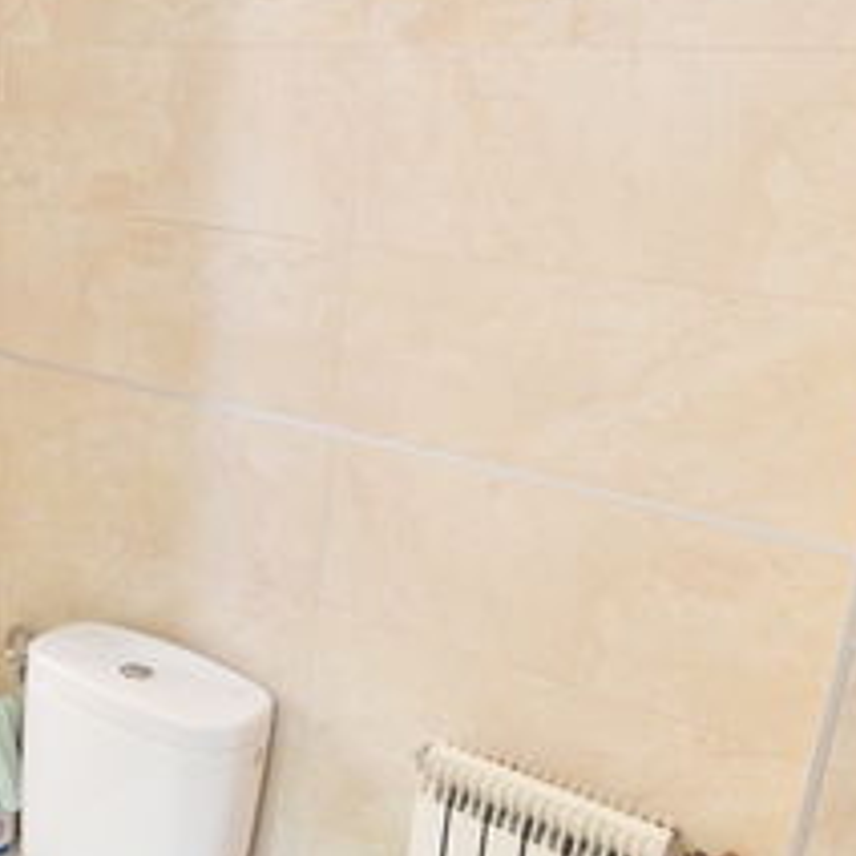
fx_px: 1007
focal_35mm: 36
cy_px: 440
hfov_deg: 44.6
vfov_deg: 46.0
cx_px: 220
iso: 400
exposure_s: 1/80
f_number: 4.5
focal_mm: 10
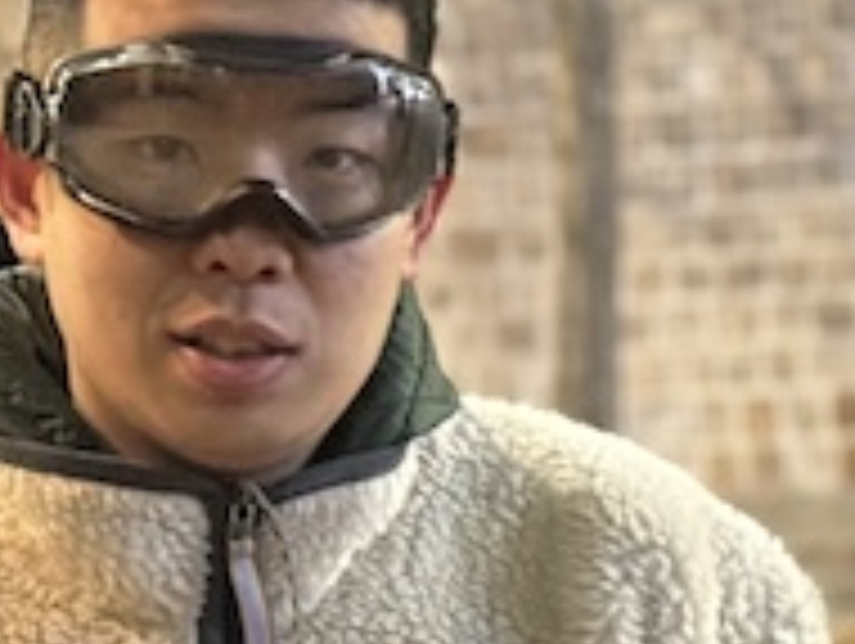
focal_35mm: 202
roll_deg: +4.2
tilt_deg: -3.0
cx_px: 742
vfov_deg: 7.3
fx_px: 4996
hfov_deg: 9.7
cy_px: 662
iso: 1000
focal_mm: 6.86
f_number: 1.78
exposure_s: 1/20
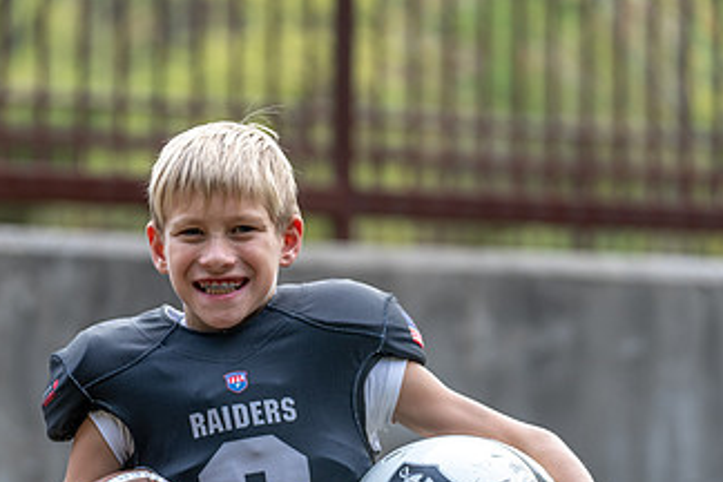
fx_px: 4779
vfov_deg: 5.8
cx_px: 245
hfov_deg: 8.6
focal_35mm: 238
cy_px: 427
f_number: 2.8
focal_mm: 133
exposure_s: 1/320
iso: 200
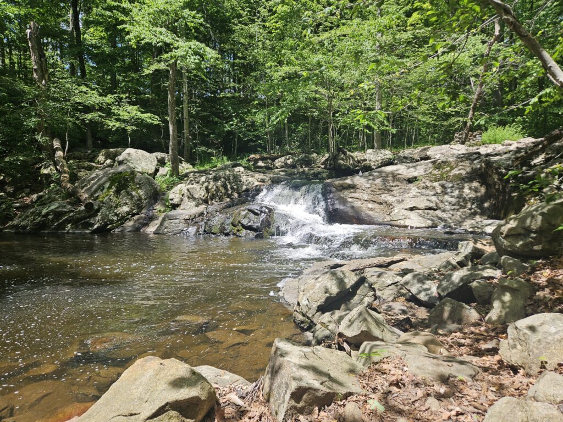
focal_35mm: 23
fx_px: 374
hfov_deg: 73.9
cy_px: 211
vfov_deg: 58.9
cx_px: 282
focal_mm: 5.4
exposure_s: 1/697
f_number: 1.8
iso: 25
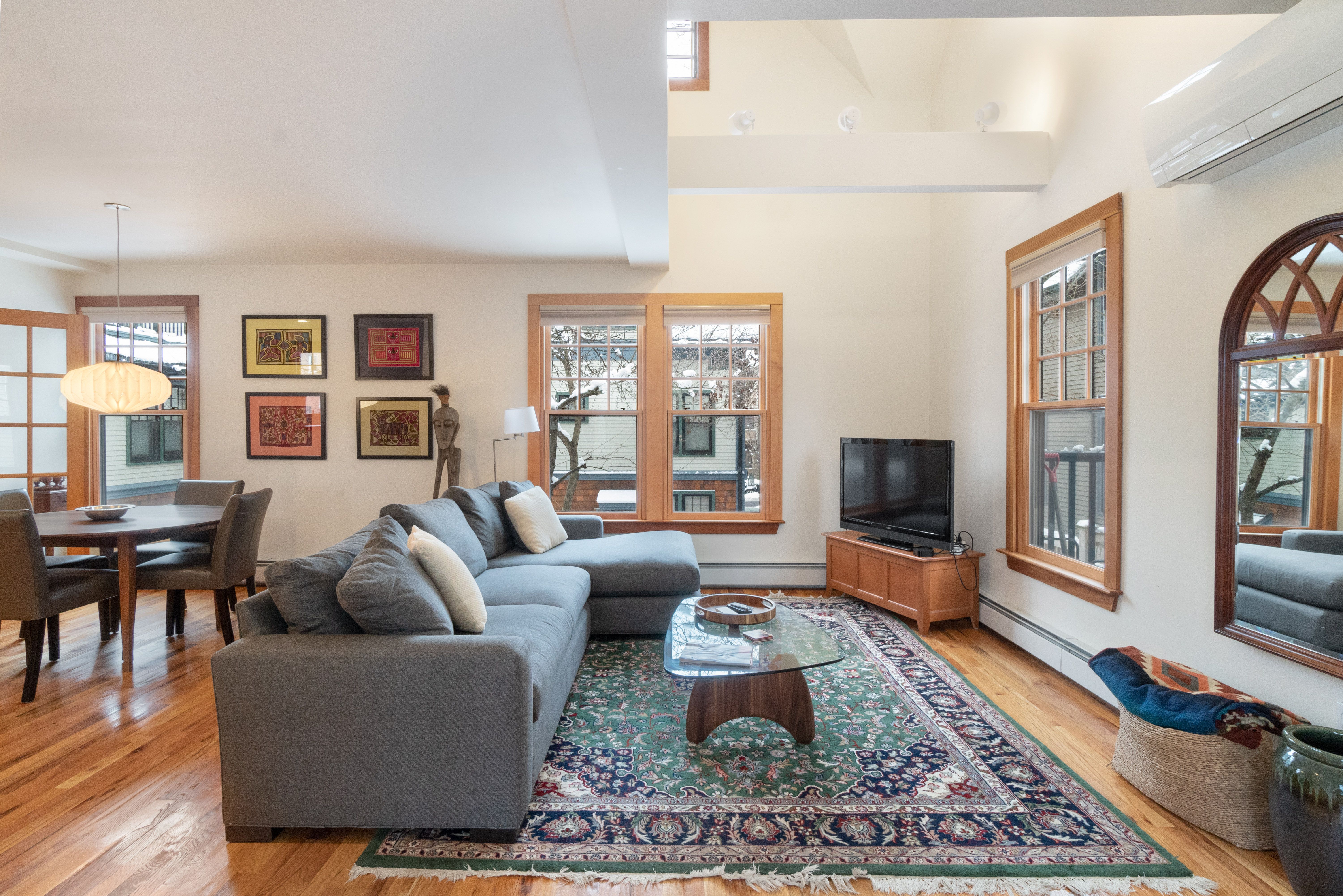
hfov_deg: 90.0
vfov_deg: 67.4
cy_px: 448
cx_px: 672
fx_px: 672
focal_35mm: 18
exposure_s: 1/4
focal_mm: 12
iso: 1000
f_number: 11
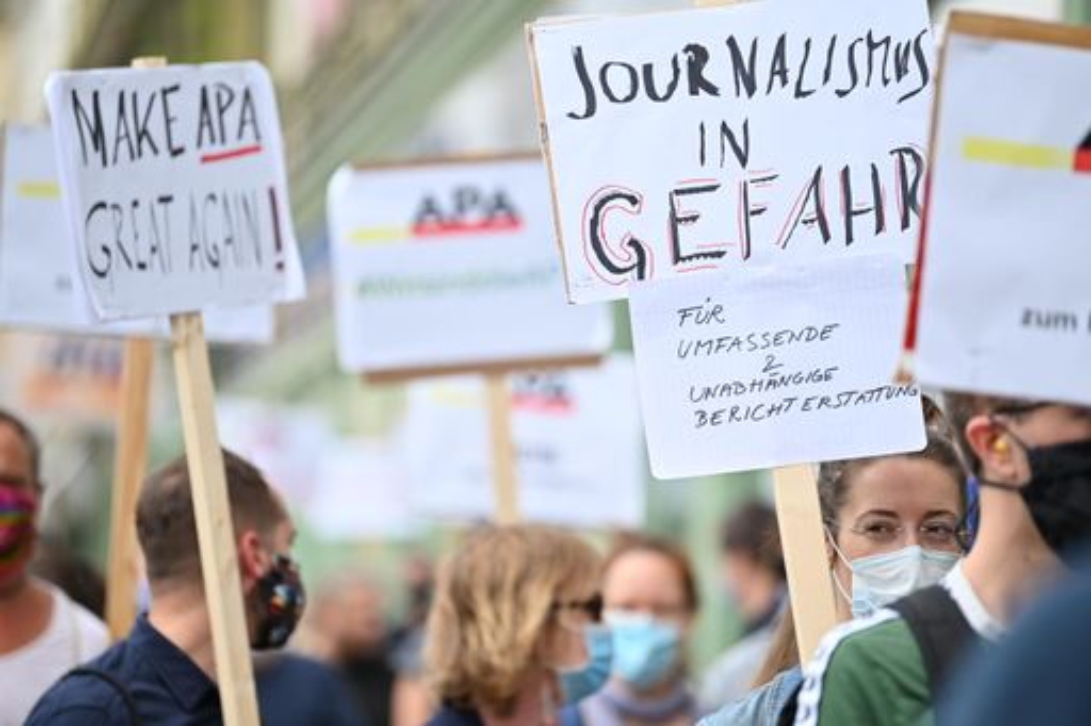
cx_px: 546
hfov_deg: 12.1
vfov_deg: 8.1
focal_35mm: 170
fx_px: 5150
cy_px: 363
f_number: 2.8
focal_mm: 170
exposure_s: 1/800
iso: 100
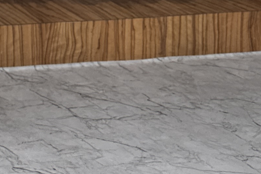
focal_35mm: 126
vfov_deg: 9.2
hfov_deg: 14.2
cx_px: -219
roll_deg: -2.1
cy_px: -306
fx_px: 914
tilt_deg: +2.9
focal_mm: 6.76
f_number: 1.78
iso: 160
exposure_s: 1/100
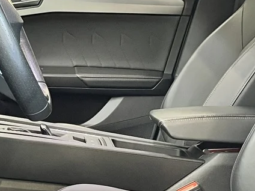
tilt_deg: -8.4
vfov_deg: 15.1
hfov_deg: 20.0
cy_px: 127
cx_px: 120
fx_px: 722
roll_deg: -0.4
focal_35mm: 98
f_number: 1.6
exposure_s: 1/60
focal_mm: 5.1
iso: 320
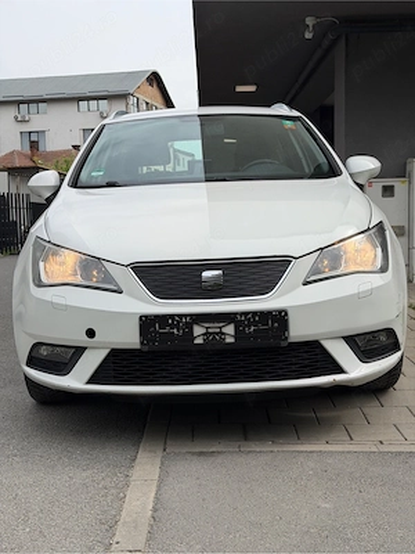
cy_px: 277
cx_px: 208
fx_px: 767
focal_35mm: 48
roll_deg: +1.1
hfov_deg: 30.3
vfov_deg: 39.7
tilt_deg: -5.0
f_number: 1.78
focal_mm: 6.76
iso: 64
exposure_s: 1/4098
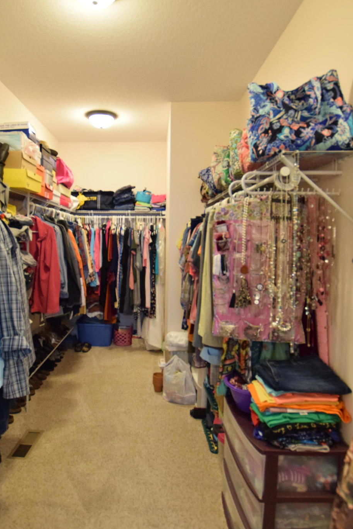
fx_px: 324
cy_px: 244
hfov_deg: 56.6
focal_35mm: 22
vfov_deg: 78.5
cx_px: 134
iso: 1600
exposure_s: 1/50
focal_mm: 10
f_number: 3.5
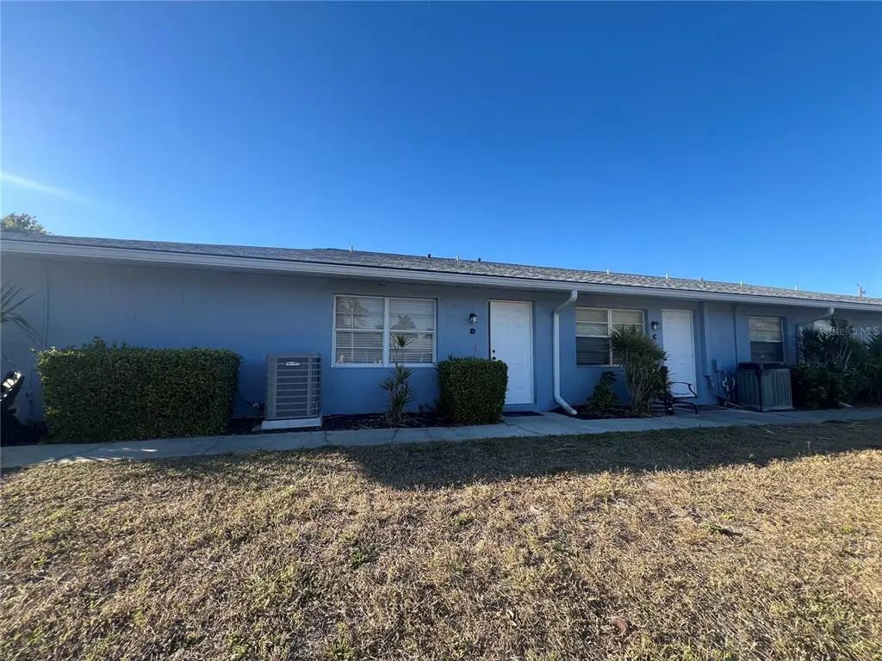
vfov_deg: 89.9
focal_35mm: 13
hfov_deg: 106.2
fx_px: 331
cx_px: 441
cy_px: 330
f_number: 1.8
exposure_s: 1/513
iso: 32
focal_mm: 1.57
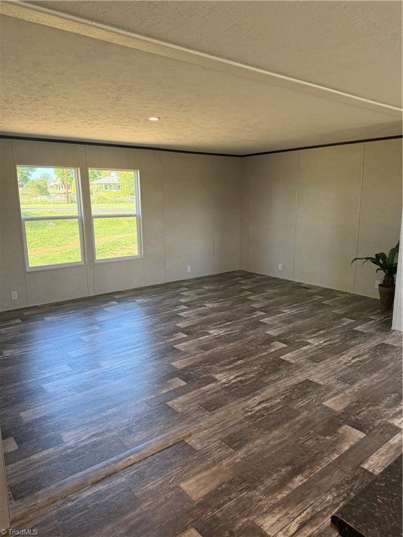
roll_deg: +0.8
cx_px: 202
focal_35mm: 24
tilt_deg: -9.4
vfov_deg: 71.6
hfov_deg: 56.8
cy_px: 268
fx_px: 373
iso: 200
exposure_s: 1/172
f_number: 1.78
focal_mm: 6.76
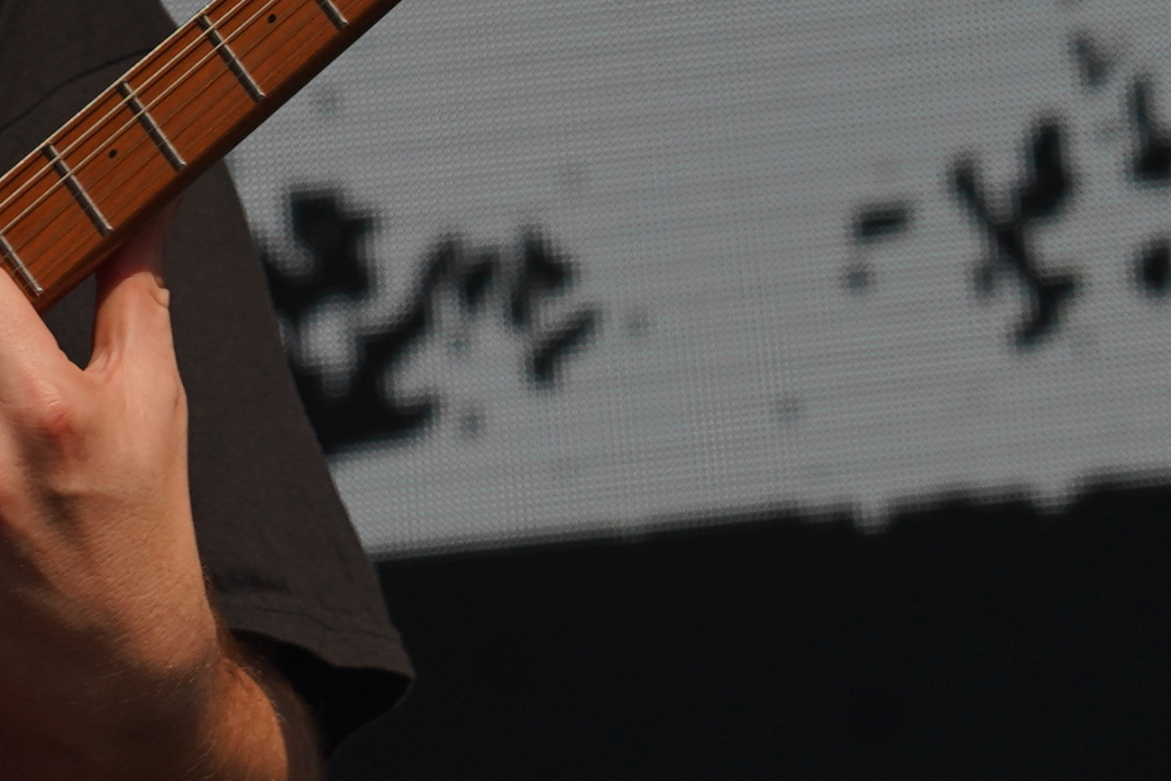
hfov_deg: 4.2
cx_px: -323
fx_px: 15775
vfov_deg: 2.8
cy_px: -690
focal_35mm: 485
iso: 100
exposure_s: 1/800
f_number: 8
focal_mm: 105
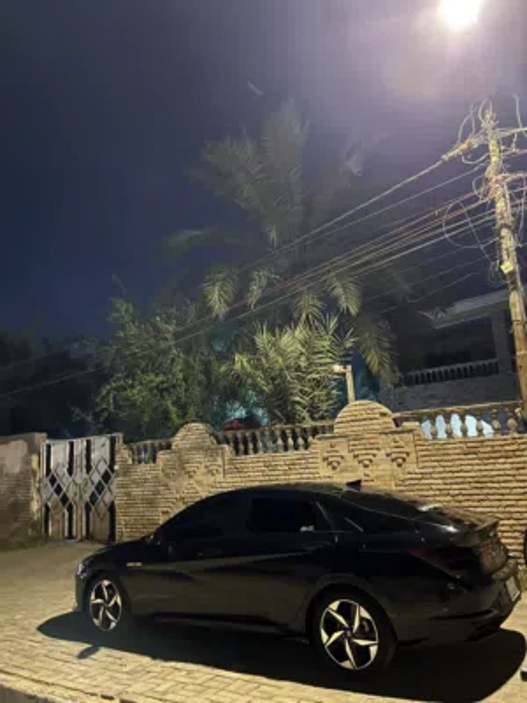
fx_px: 528
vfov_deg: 67.3
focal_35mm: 26
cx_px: 264
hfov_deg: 53.1
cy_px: 352
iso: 500
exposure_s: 1/25
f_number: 1.5
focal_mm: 5.7
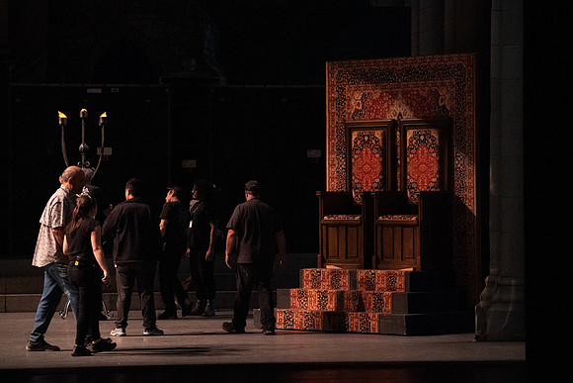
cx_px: 286
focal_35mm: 138
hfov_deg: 14.9
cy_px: 192
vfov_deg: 9.9
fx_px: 2197
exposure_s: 1/320
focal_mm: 138
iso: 25600
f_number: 5
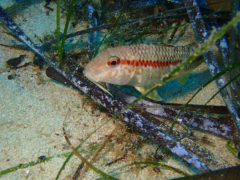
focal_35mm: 57
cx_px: 120
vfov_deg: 25.7
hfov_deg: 33.8
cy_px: 90
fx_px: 395
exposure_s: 1/200
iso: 100
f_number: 5
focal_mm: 10.29
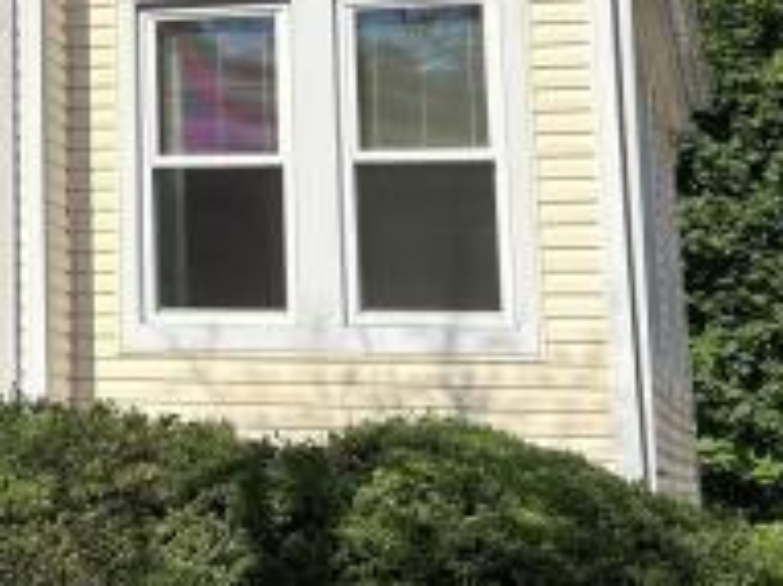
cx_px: -459
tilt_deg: +11.5
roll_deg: -2.4
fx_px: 2215
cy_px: -37
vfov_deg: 14.8
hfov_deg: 17.6
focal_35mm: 98
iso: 50
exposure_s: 1/4082
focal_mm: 5.96
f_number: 1.6
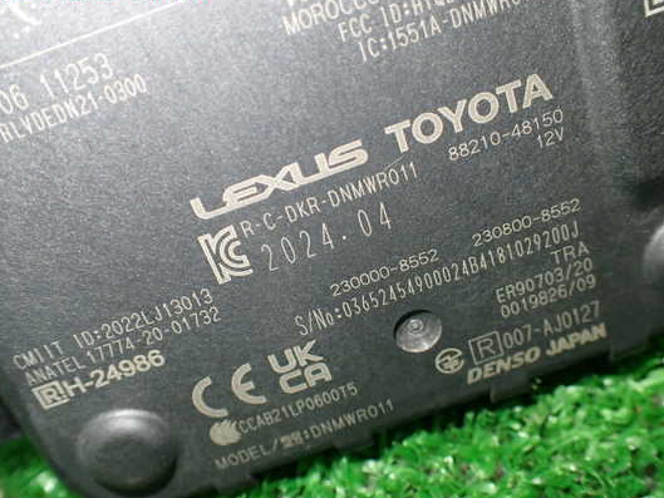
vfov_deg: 41.8
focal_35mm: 34
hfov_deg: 53.9
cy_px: 256
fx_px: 652
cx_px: 346
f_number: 2.3
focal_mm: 5.4
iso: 800
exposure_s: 1/125
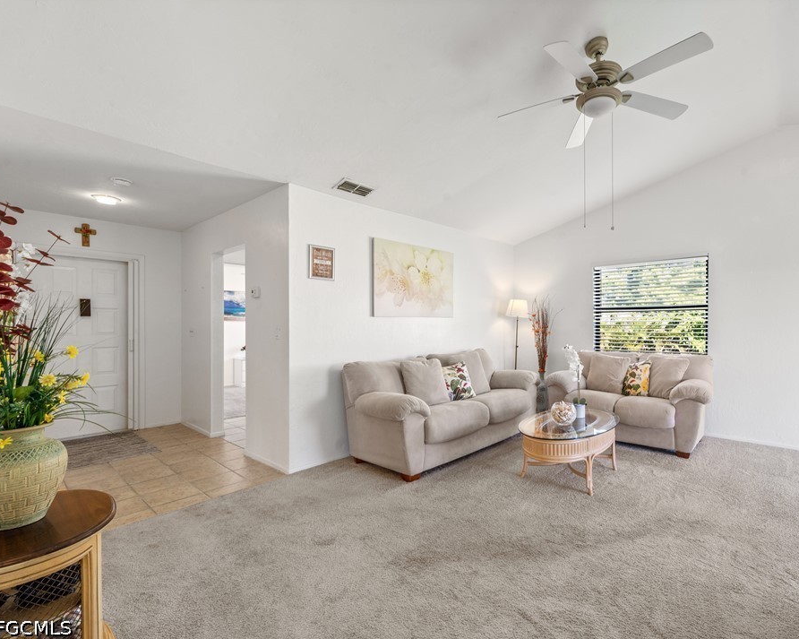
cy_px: 318
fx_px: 378
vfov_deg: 80.3
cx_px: 477
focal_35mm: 16
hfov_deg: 92.0
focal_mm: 14
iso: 250
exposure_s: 1/2
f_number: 11
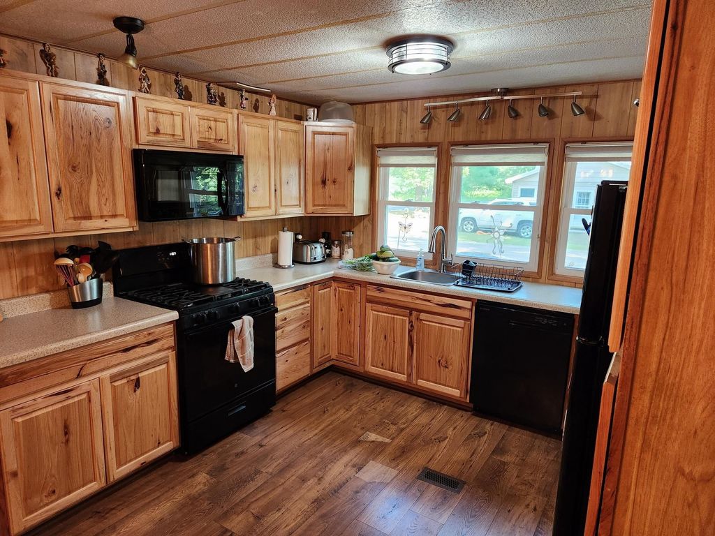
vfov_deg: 58.9
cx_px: 358
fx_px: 475
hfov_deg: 73.9
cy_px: 268
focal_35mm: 23
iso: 500
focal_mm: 5.4
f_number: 1.8
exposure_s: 1/120
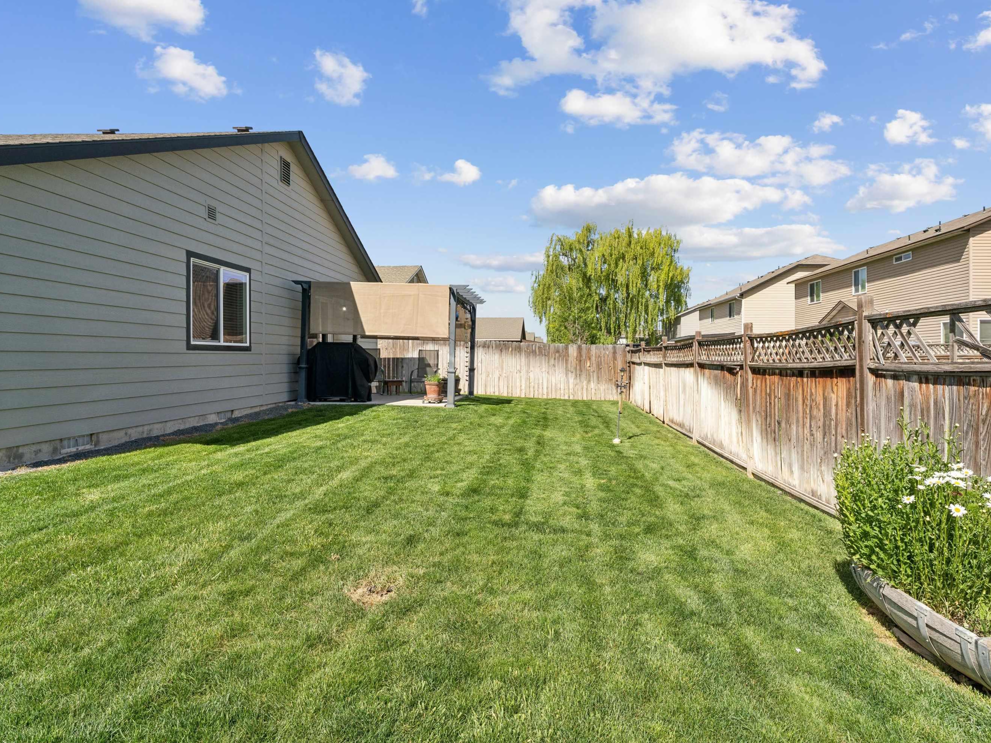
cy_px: 360
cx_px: 531
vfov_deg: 66.2
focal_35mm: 20
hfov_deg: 81.9
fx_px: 570
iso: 400
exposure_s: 1/250
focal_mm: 17.8
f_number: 13
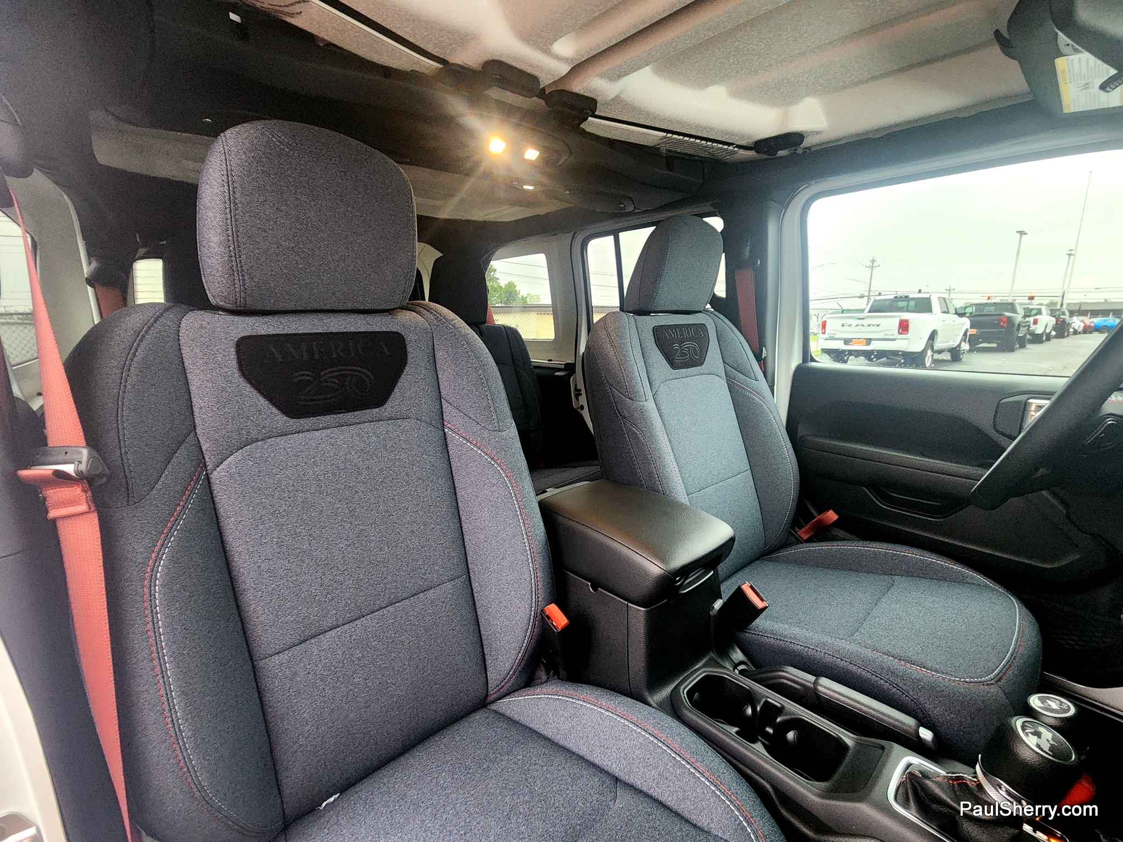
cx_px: 562
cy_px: 421
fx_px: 422
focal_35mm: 13
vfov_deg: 89.9
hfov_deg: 106.2
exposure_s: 1/60
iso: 400
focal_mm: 2.2
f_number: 2.2
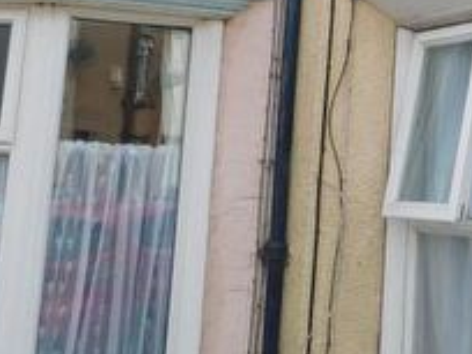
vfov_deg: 18.1
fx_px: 1077
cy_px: -20
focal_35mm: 79
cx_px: 687
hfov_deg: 21.2
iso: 125
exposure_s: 1/640
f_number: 3
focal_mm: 4
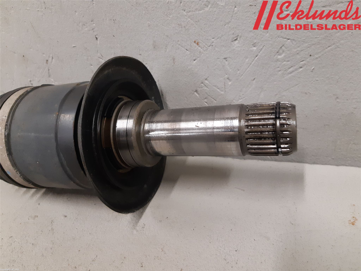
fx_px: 271
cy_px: 136
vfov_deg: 53.1
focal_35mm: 26
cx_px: 180
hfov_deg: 67.3
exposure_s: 1/50
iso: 200
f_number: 1.7
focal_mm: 3.93
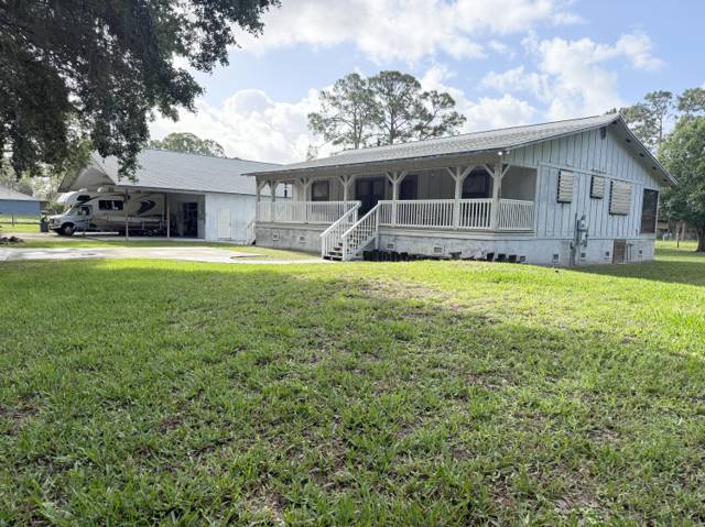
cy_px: 264
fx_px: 488
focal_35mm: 24
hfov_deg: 71.6
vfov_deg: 56.8
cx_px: 352
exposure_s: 1/1653
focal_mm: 6.76
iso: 100
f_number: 1.78
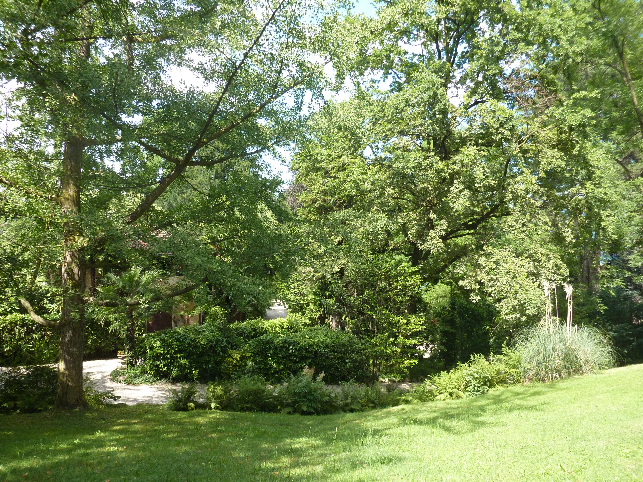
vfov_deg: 54.9
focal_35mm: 25
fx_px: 464
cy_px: 241
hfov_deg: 69.4
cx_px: 322
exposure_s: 1/250
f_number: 4
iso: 160
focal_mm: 4.1
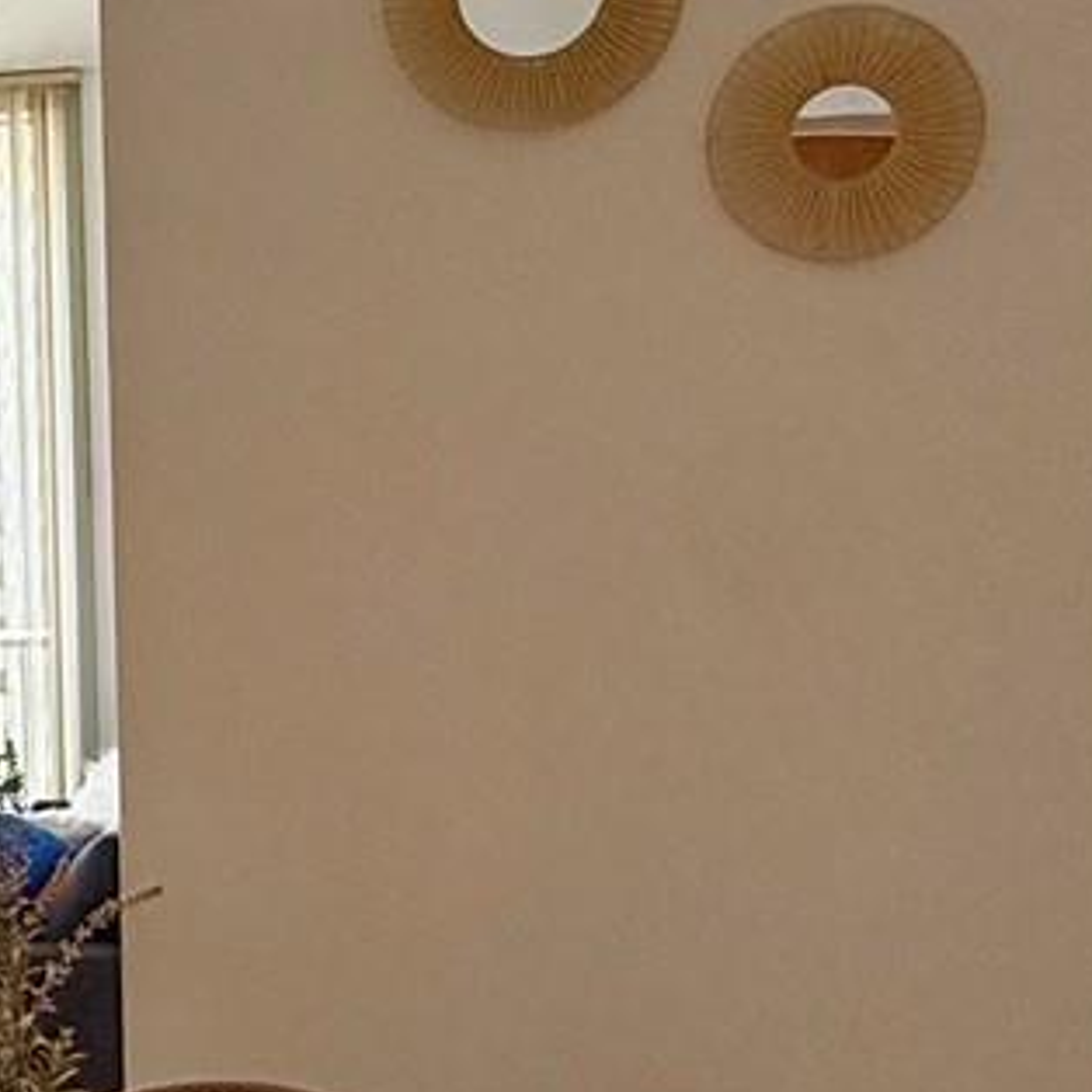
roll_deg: +1.5
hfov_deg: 25.2
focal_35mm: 63
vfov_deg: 27.3
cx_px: -139
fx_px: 2248
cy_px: 636
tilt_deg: -1.5
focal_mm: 2.22
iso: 64
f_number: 2.2
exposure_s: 1/192
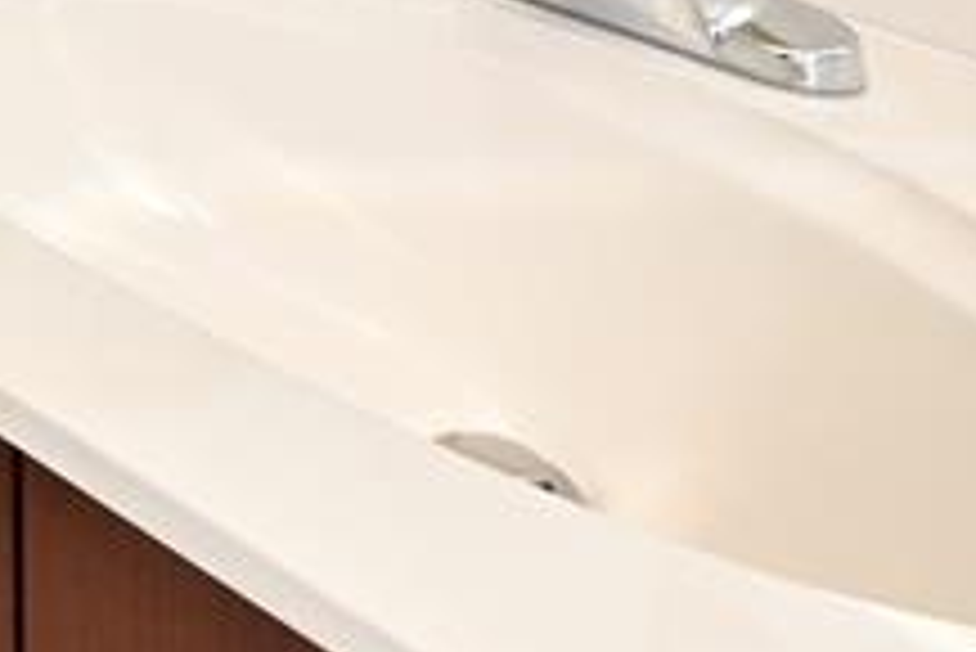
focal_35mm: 66
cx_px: -868
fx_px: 1790
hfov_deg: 20.0
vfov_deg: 15.0
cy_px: -791
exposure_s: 1/80
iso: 250
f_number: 11
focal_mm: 14
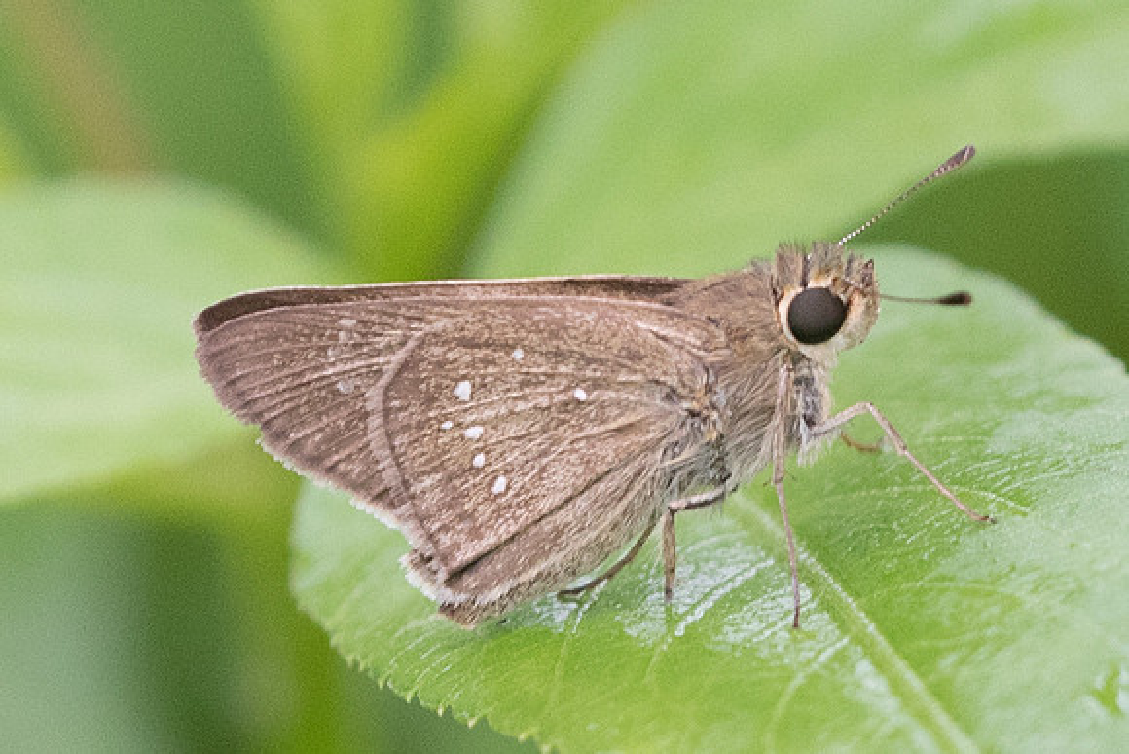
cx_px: 534
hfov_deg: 2.0
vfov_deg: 1.4
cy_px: 560
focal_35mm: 1011
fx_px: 31724
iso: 800
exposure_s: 1/320
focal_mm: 150
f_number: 5
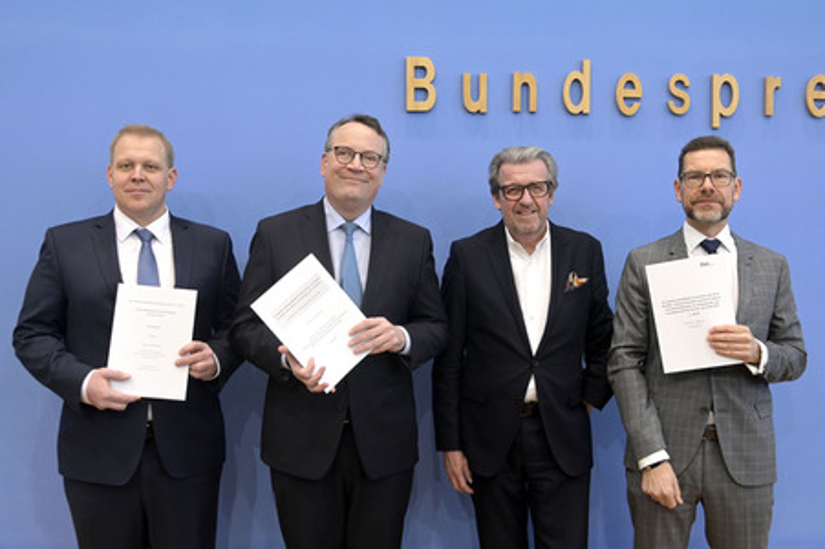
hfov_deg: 54.5
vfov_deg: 37.8
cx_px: 412
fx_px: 801
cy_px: 274
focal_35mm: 35
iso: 3200
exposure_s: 1/320
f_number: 5
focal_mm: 35
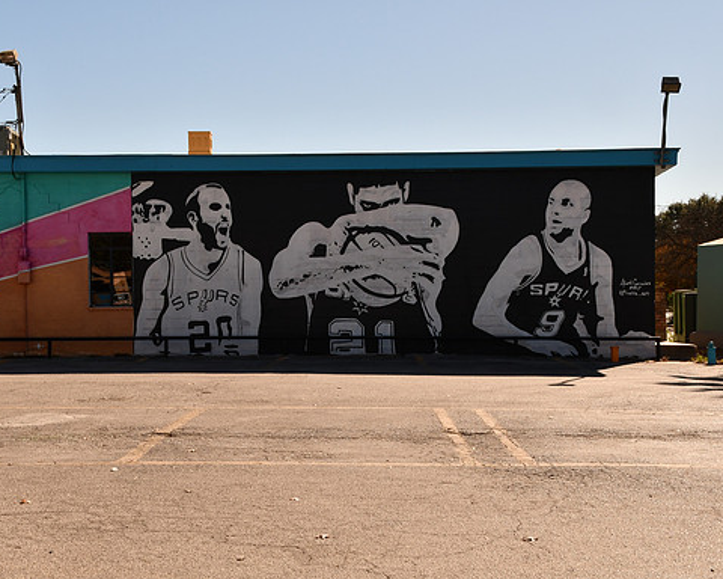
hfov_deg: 32.0
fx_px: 1262
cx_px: 342
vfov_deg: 25.8
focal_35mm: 59
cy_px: 290
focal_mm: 35
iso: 400
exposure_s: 1/400
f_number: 18
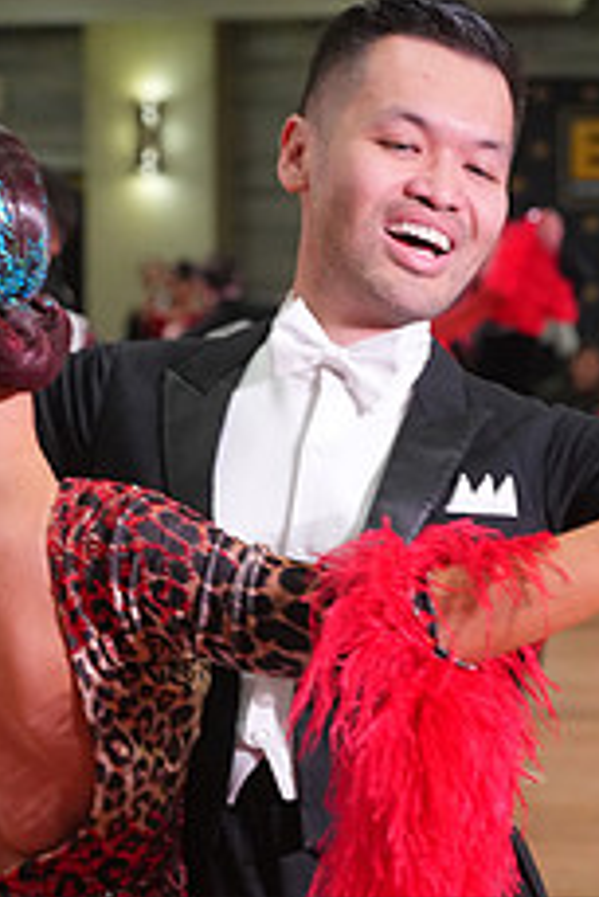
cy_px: 1030
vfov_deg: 8.9
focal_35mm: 230
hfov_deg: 6.0
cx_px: 209
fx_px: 5731
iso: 3200
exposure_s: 1/200
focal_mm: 91
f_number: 6.3
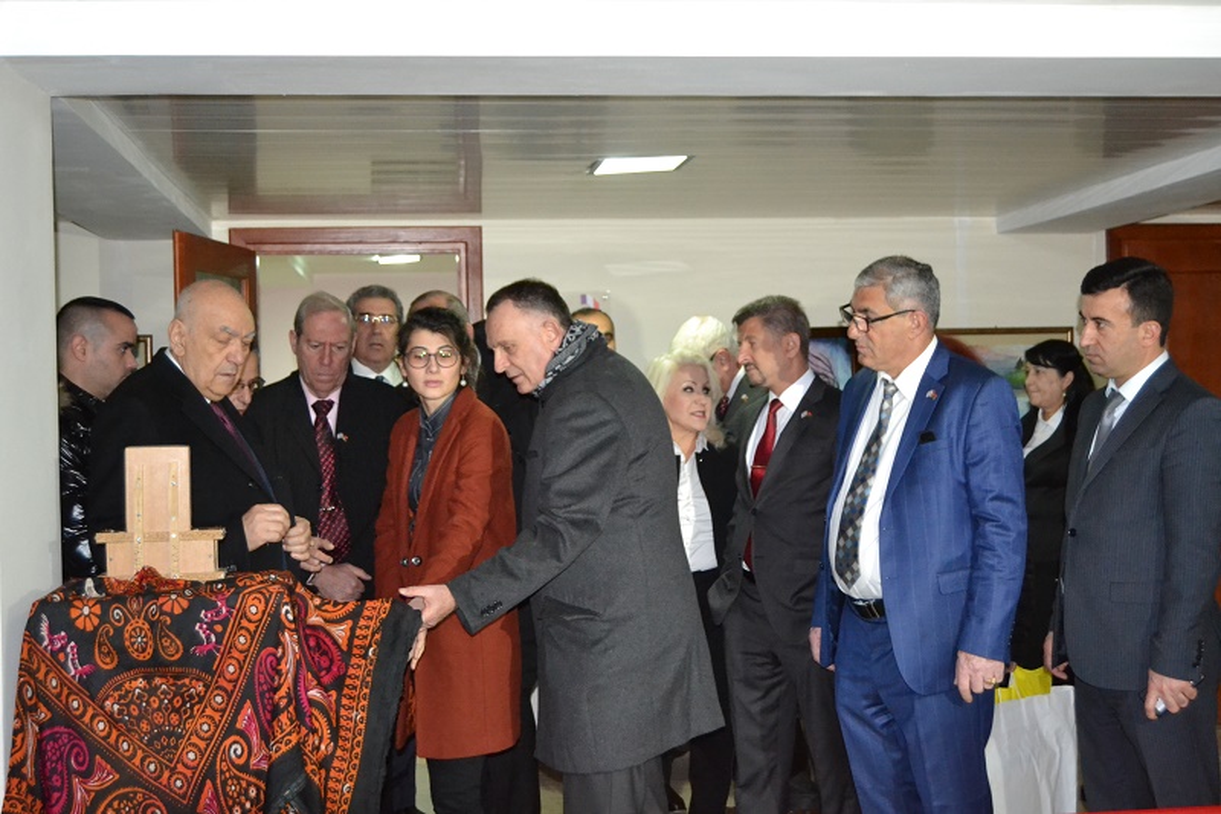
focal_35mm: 46
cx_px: 610
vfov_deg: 28.9
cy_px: 407
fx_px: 1577
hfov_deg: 42.3
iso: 3200
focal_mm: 31
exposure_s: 1/60
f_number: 4.2
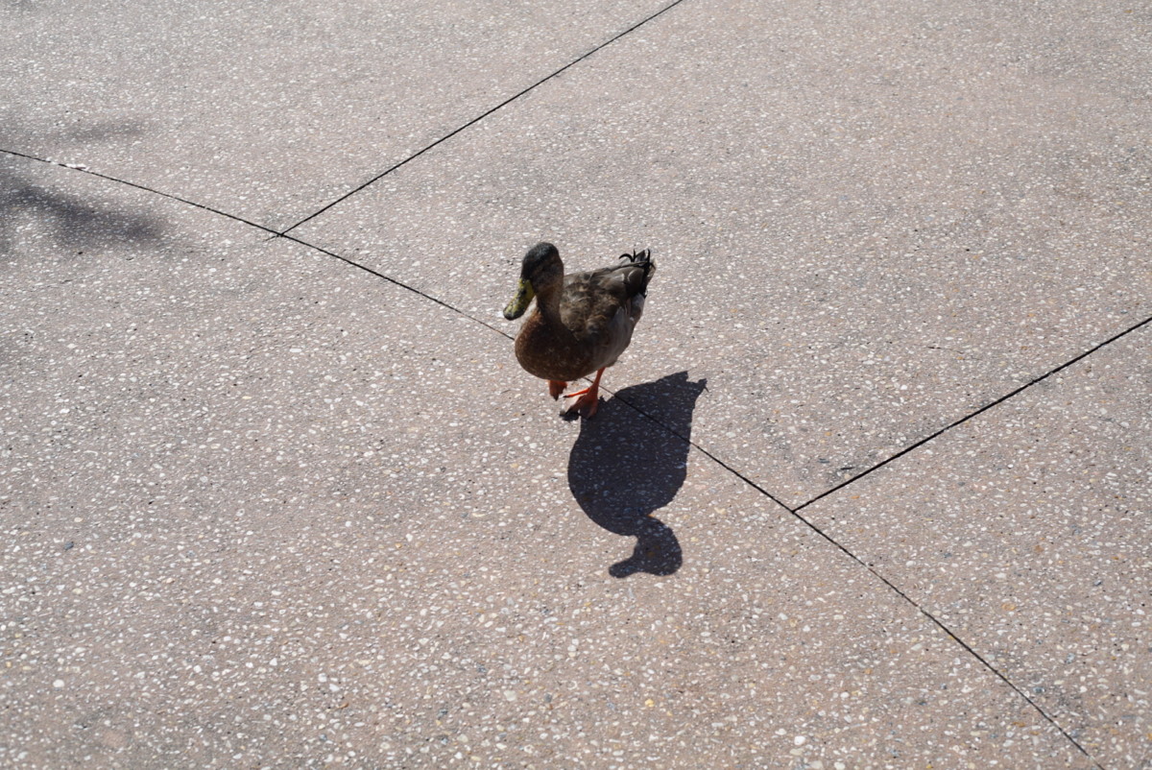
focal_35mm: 50
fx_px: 1601
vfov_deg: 27.0
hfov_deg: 39.6
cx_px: 576
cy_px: 385
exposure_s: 1/400
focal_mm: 50
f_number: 6.3
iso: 100
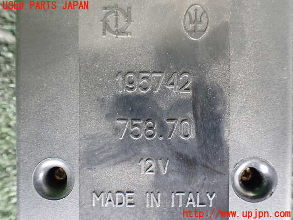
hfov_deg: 60.0
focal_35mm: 30
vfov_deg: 46.8
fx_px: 254
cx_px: 146
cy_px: 110
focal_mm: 5.4
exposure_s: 1/50
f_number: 2.3
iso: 800
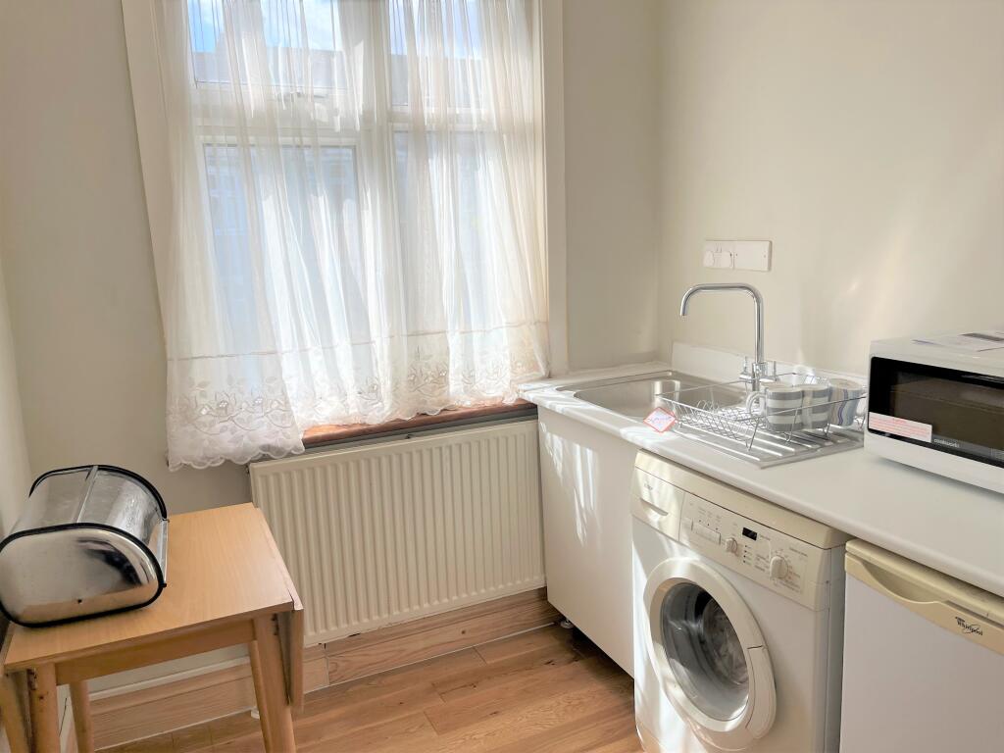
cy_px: 376
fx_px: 754
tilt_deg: -12.0
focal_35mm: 26
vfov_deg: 53.1
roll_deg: +1.6
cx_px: 502
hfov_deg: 67.3
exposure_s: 1/1056
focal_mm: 5.1
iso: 50
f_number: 1.6
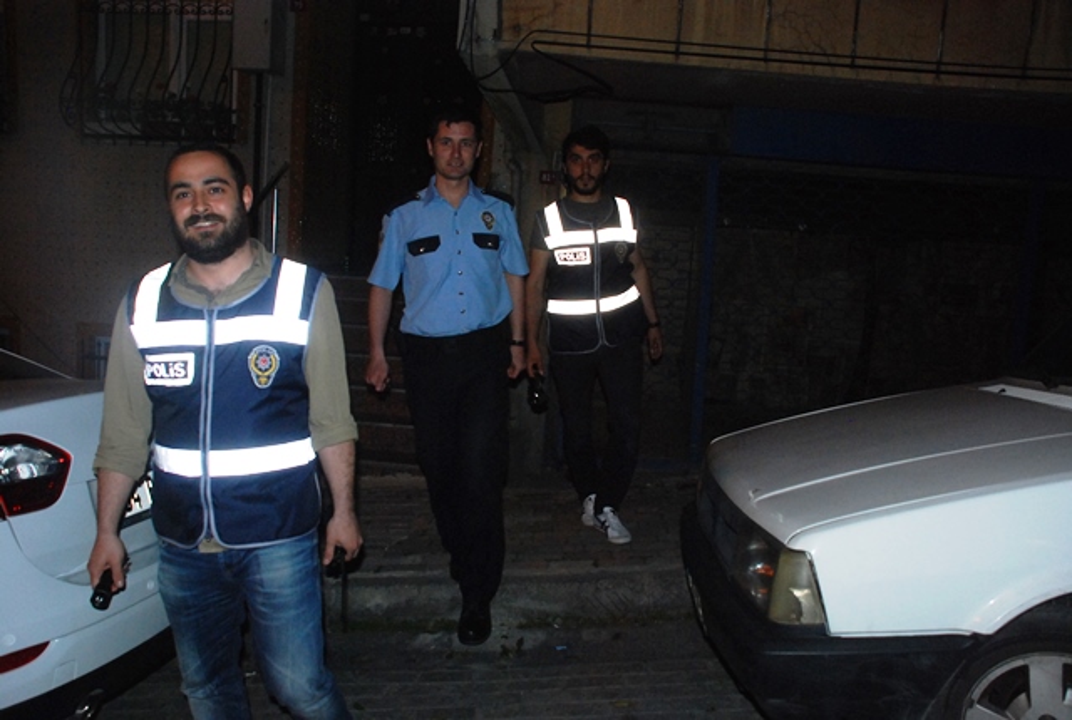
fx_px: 895
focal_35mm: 30
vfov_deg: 43.8
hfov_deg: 61.8
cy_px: 360
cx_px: 536
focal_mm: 20
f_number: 5
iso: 1000
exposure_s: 1/60
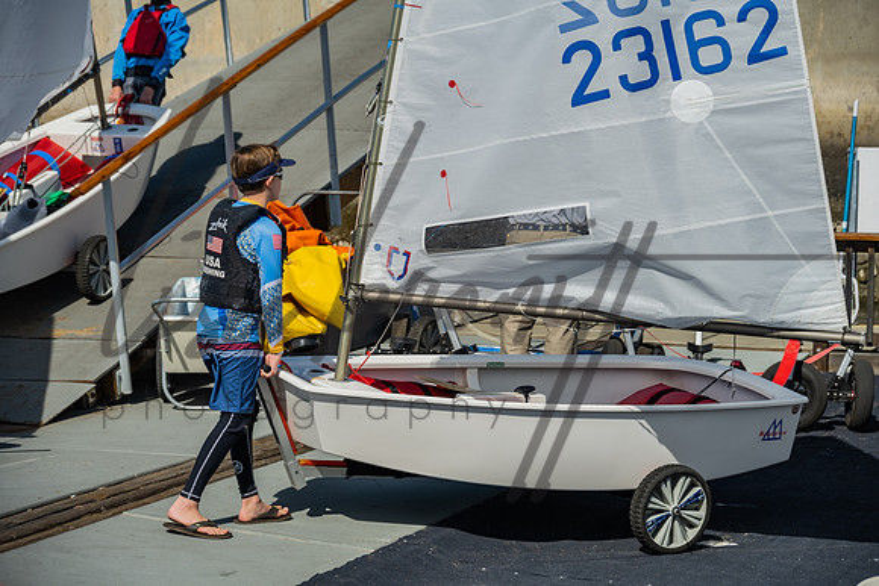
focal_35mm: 103
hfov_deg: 19.8
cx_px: 440
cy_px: 293
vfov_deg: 13.3
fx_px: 2515
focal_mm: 103
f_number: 6.3
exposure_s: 1/200
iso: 100
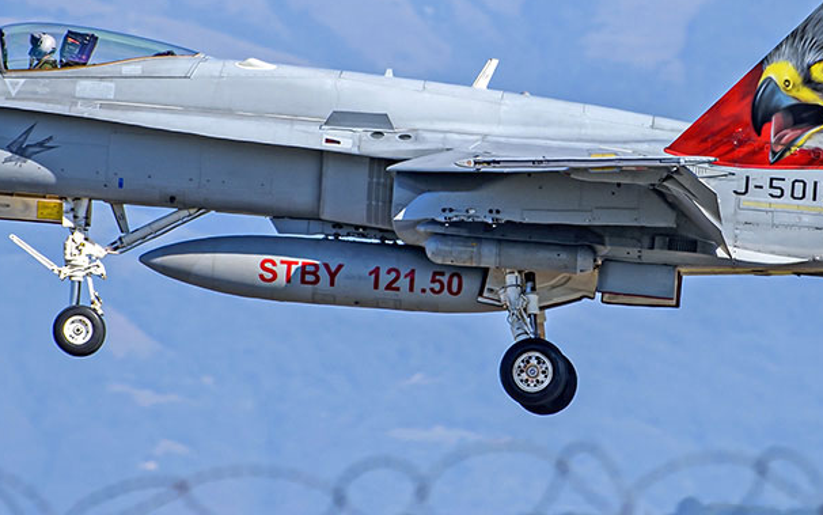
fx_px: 21267
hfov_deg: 2.2
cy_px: 171
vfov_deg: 1.4
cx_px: 363
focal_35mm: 948
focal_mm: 440
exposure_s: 1/1000
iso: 100
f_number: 5.6
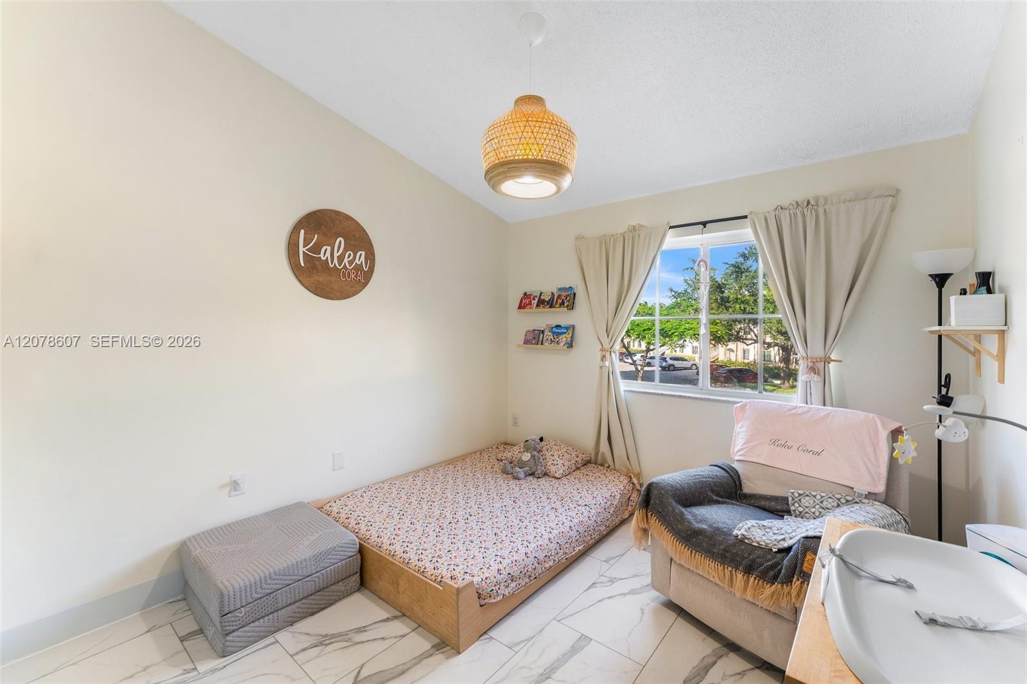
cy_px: 342
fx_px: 399
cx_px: 514
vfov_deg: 81.2
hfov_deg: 104.3
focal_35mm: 14
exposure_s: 1/6
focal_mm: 14
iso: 200
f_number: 8
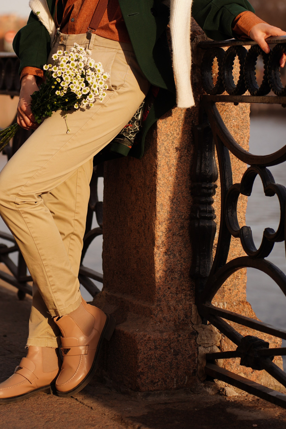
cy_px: 90
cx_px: 119
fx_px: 1478
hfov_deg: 11.0
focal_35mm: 124
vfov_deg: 16.4
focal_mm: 75
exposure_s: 1/1250
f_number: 2.8
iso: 125
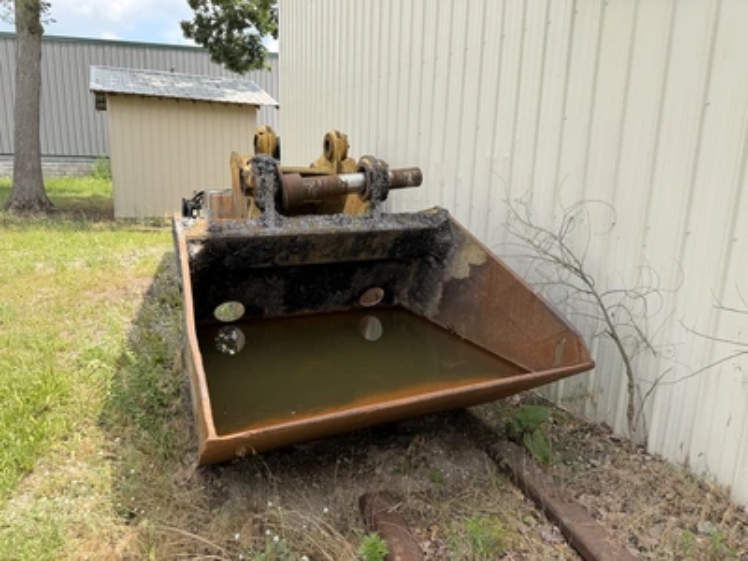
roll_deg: -4.1
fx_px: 519
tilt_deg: -13.0
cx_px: 374
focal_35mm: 24
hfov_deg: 71.6
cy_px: 280
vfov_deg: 56.8
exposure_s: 1/1553
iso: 80
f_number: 1.78
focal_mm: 6.76
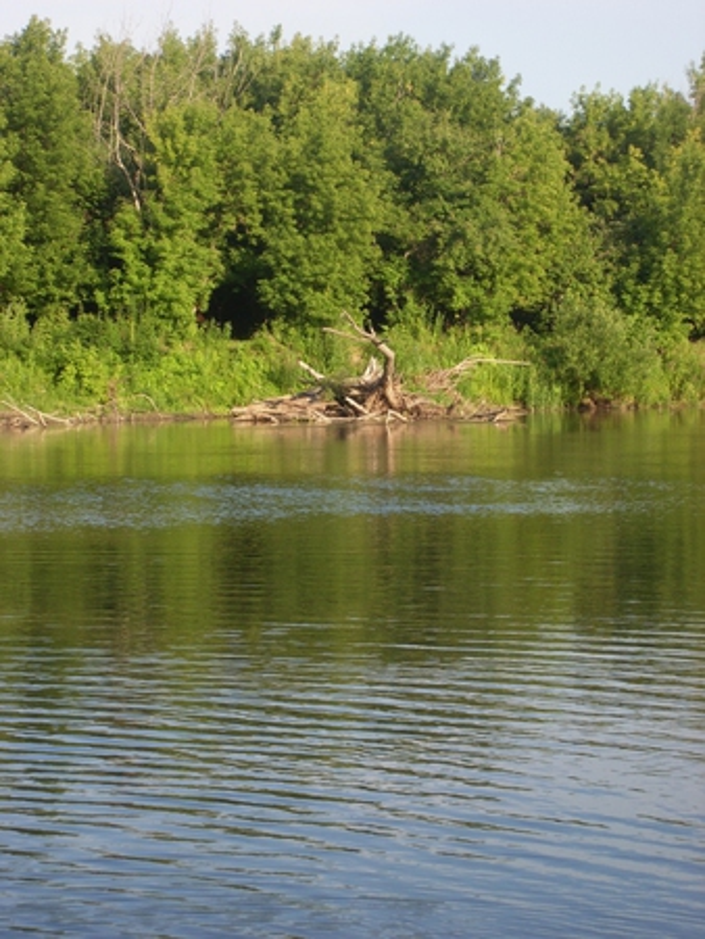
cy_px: 470
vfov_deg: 21.3
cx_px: 352
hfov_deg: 16.1
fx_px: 2496
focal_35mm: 92
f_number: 5
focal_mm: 15.3
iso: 80
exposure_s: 1/250
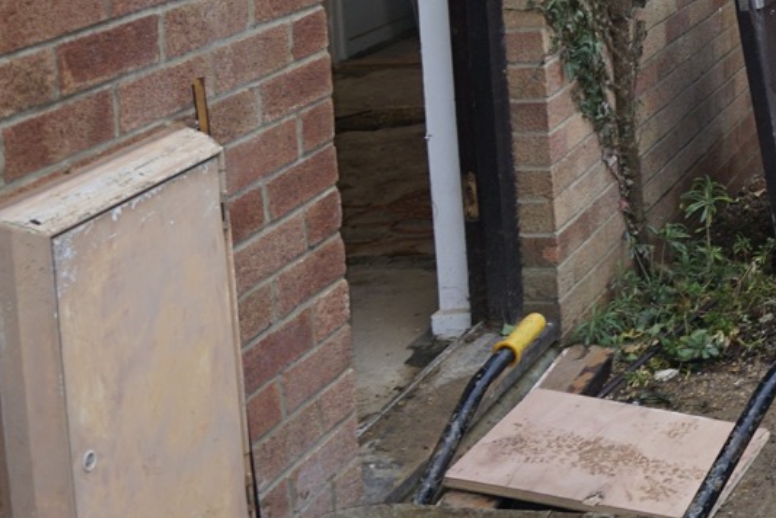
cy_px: -175
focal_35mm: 81
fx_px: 1747
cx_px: 1184
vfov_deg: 15.9
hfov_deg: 21.0
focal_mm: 16
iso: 160
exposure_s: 1/60
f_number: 4
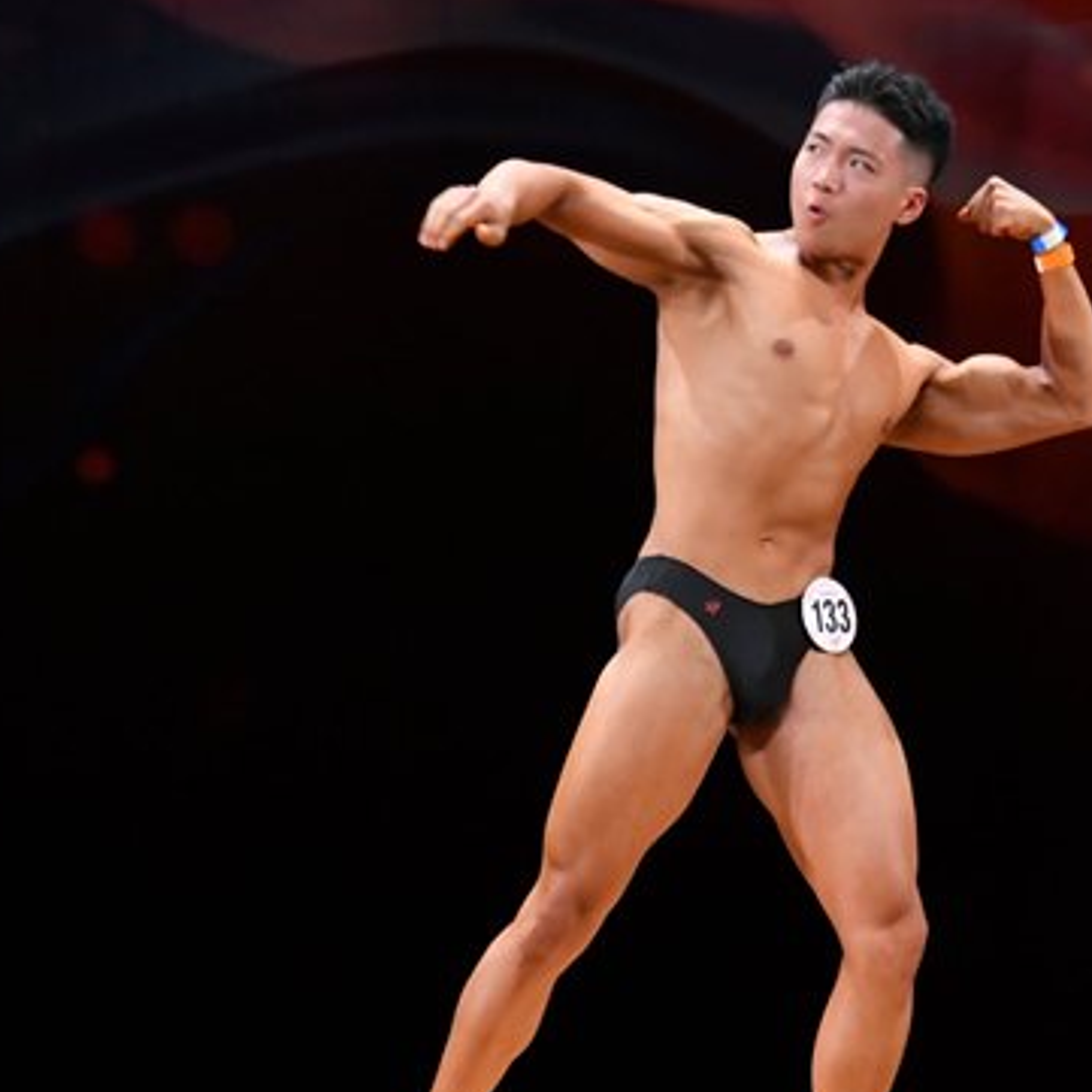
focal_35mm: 410
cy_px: 756
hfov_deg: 4.3
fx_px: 14633
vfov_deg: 4.3
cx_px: 546
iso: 3200
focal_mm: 150
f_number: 5.6
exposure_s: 1/400
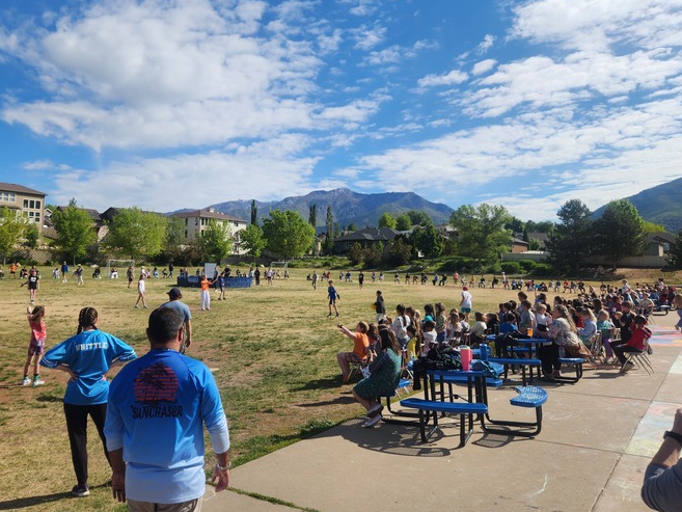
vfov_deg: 49.7
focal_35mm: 28
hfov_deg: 63.2
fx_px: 552
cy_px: 236
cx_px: 295
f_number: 1.8
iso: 20
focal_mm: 5.4
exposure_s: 1/2252
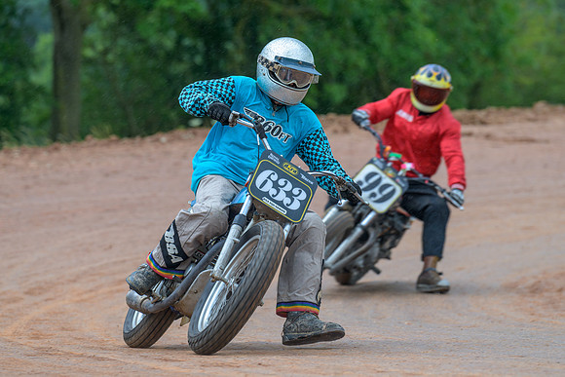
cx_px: 269
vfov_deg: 5.0
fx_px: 4293
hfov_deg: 7.5
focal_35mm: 273
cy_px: 214
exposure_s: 1/400
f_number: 4
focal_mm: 200
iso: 220
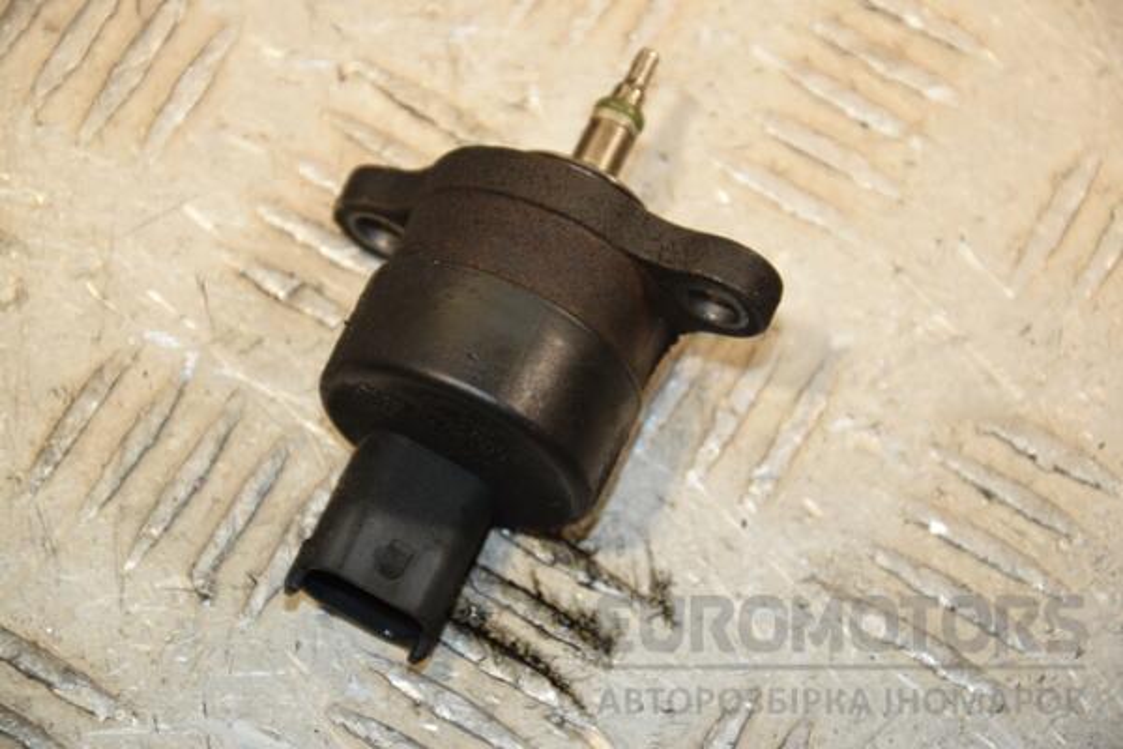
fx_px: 4913
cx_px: 562
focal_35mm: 158
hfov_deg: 13.0
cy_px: 374
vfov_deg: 8.7
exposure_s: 1/200
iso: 800
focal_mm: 105
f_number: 7.1
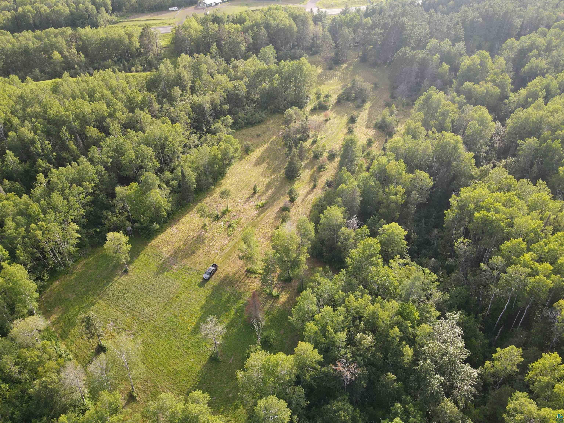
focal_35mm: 24
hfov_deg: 71.6
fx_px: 391
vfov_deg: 56.8
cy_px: 212
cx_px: 282
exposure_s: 1/125
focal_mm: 4.5
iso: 100
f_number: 2.8
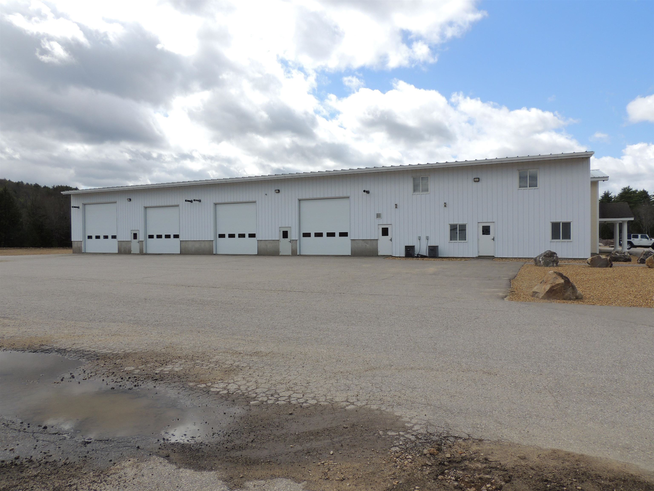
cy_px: 246
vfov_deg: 56.8
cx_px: 327
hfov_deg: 71.6
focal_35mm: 24
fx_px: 453
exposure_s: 1/800
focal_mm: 4.3
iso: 100
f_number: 4.2
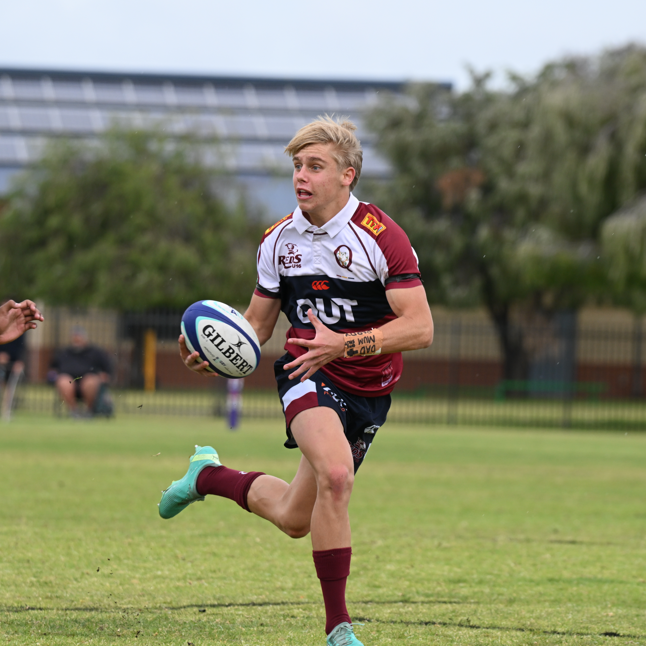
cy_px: 367
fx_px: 8741
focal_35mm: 414
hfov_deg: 4.2
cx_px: 319
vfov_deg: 4.2
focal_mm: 270
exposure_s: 1/1250
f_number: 6.3
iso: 500
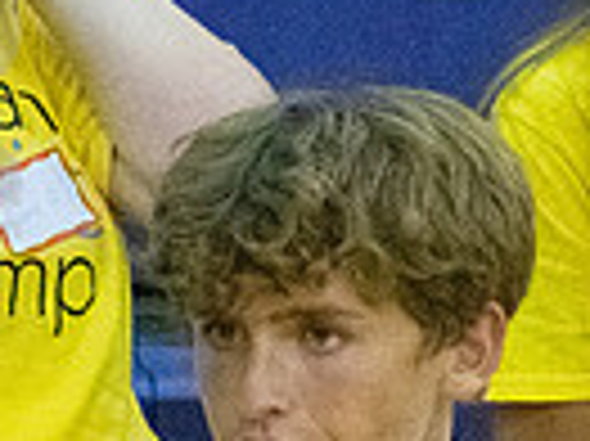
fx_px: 13265
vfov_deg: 1.9
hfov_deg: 2.5
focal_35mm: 779
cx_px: -117
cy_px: 86
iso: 10000
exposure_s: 1/800
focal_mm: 122
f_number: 4.5
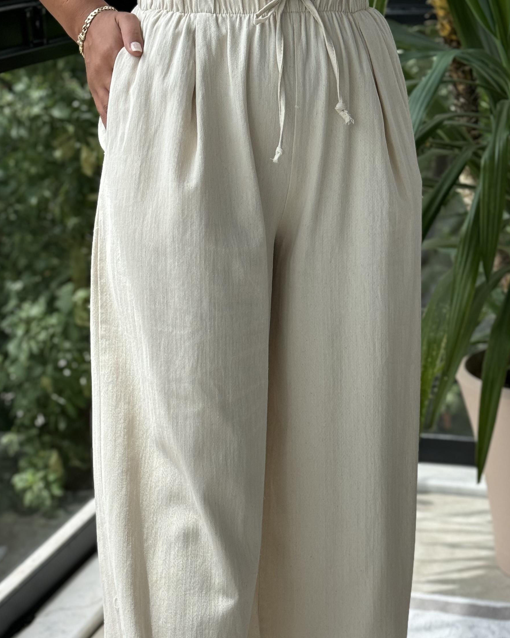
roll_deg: +2.0
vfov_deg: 22.4
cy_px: 422
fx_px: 1604
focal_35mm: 85
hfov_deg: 18.1
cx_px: 280
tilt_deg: -35.6
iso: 64
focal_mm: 6.76
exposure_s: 1/639
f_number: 1.78
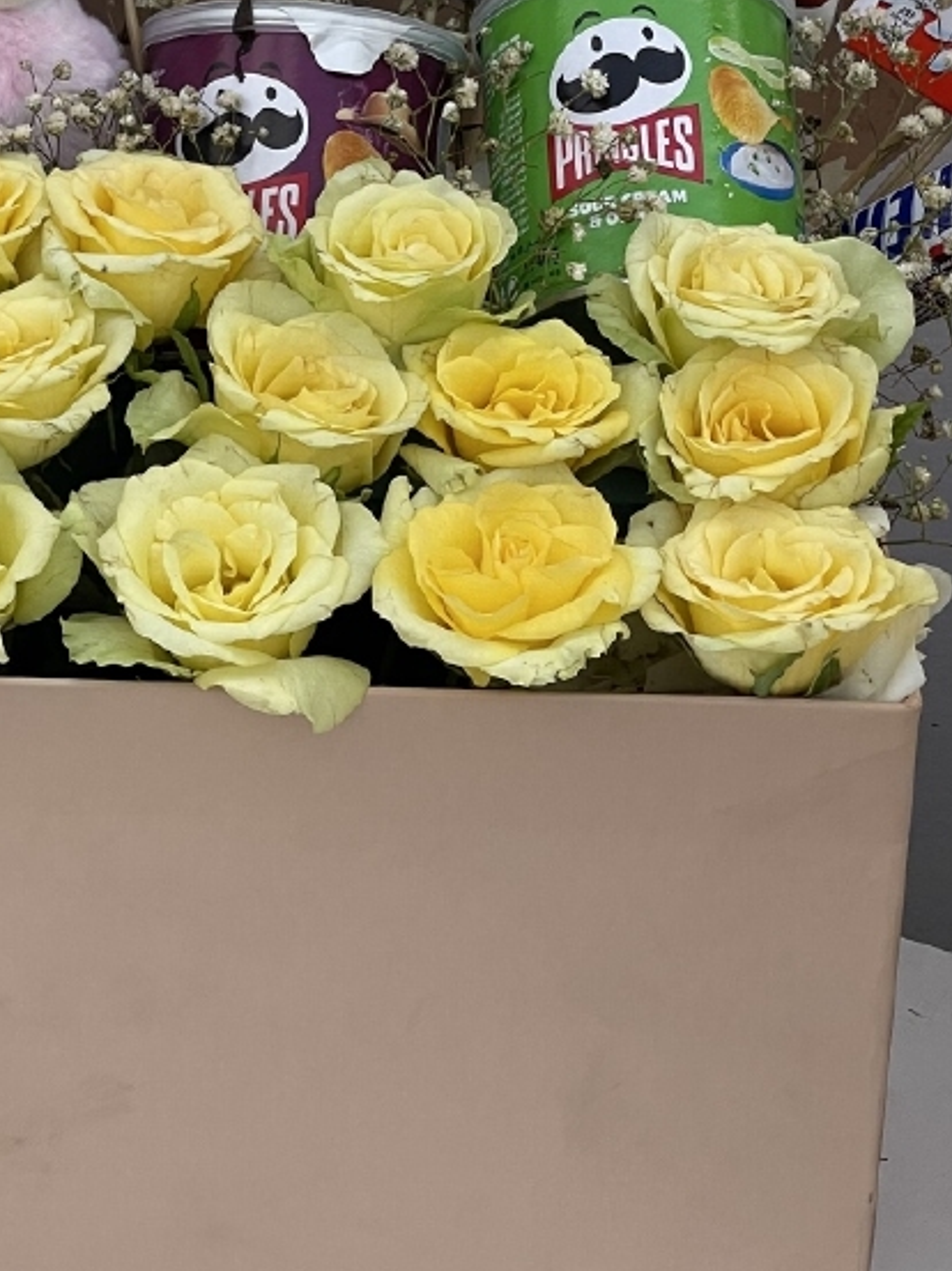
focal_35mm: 139
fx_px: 5103
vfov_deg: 14.0
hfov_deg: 10.6
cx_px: 216
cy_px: 30
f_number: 2.2
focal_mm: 7.5
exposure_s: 1/673
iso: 20
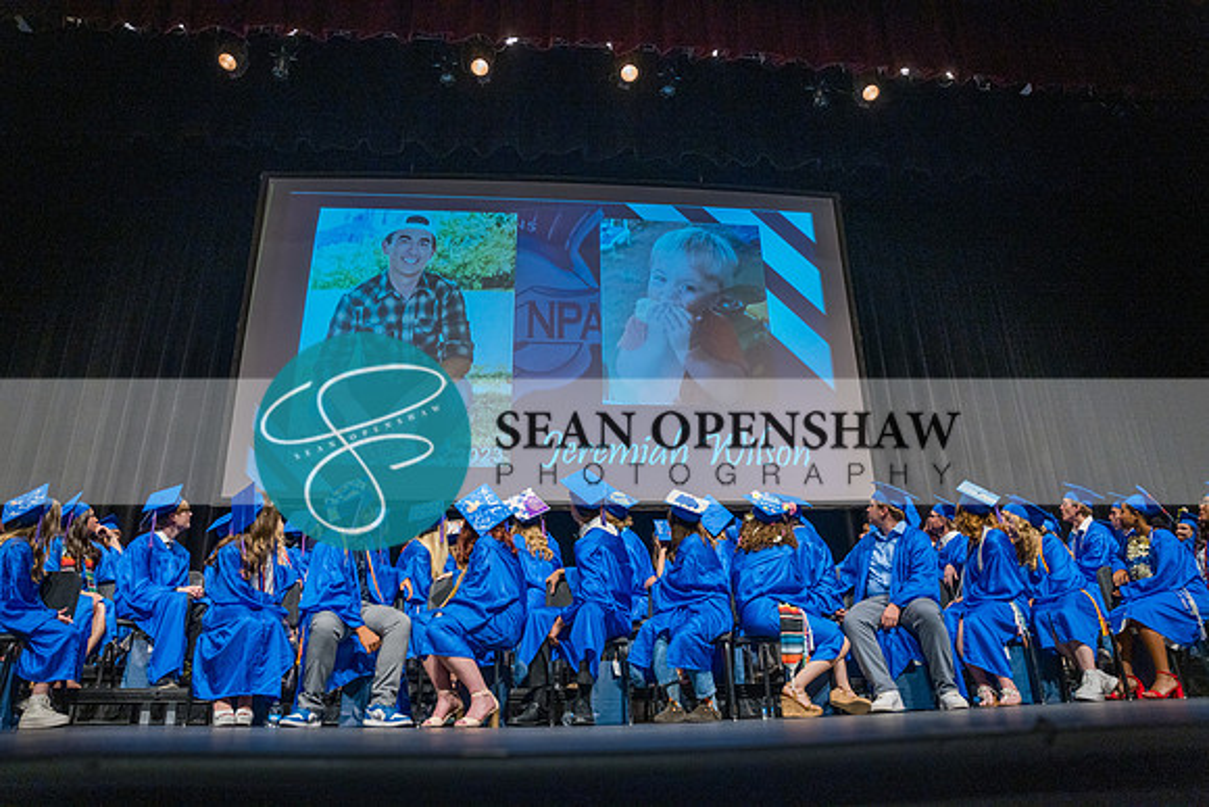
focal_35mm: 24
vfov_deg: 53.2
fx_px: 806
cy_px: 404
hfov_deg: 73.7
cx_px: 604
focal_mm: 24
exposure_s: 1/160
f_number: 2.8
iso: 2500
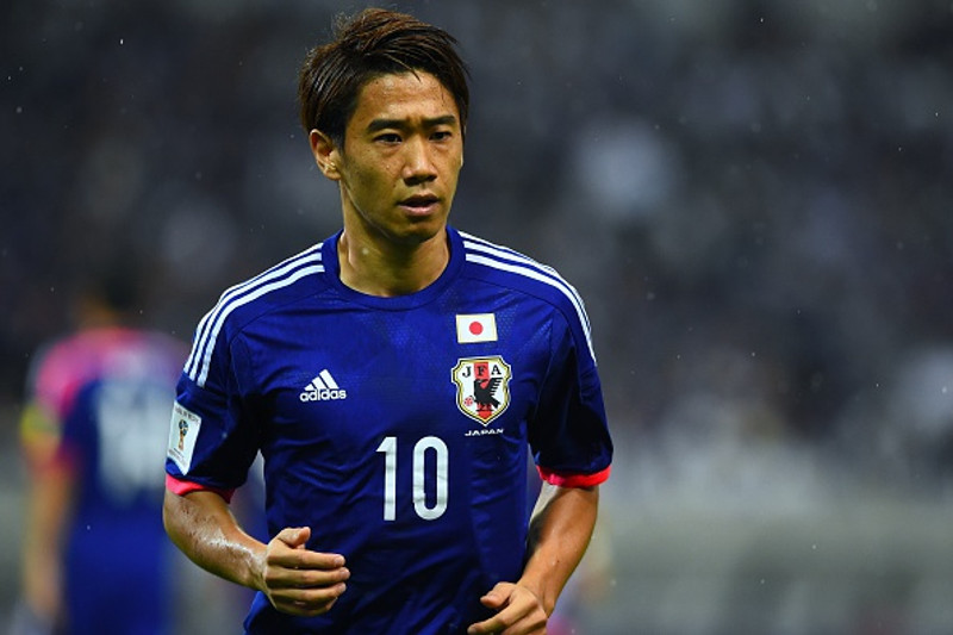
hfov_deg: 5.2
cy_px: 318
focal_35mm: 400
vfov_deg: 3.4
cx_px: 476
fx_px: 10586
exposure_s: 1/1600
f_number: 3.5
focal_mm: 400
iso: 4000
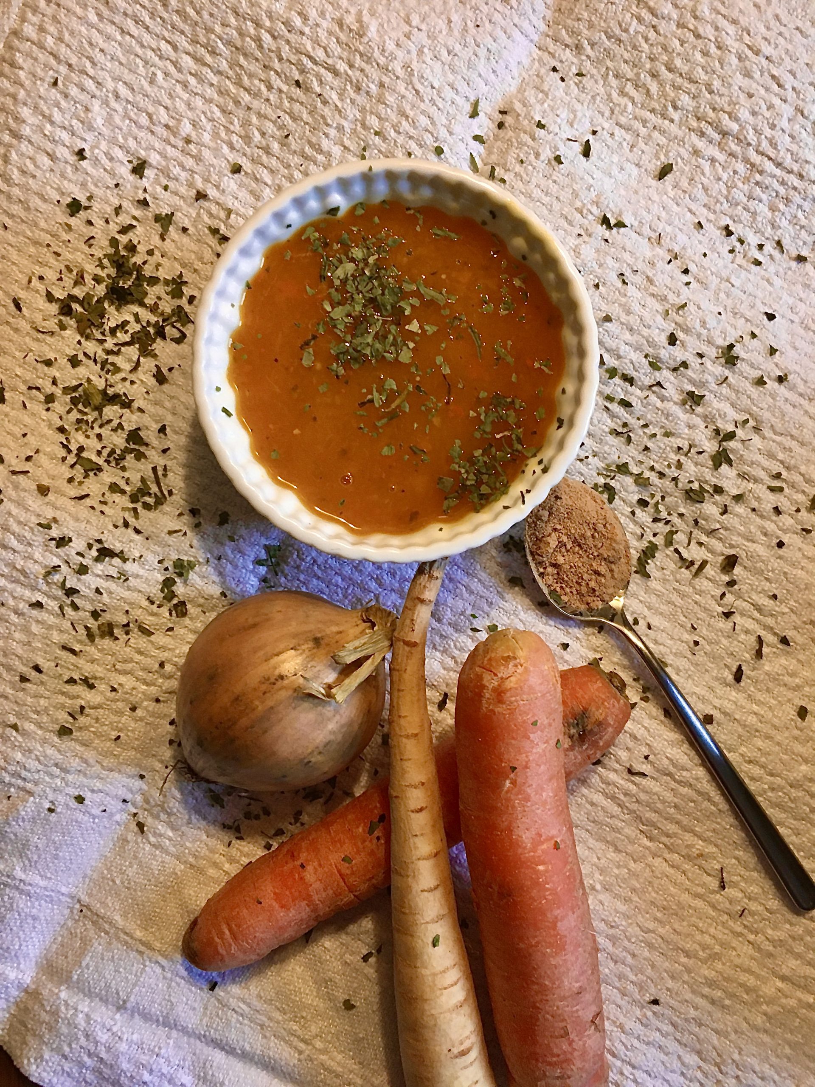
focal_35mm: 29
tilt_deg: -89.6
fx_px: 910
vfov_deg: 61.7
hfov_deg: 48.2
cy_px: 544
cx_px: 408
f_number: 2.2
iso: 200
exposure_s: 1/33
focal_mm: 4.15
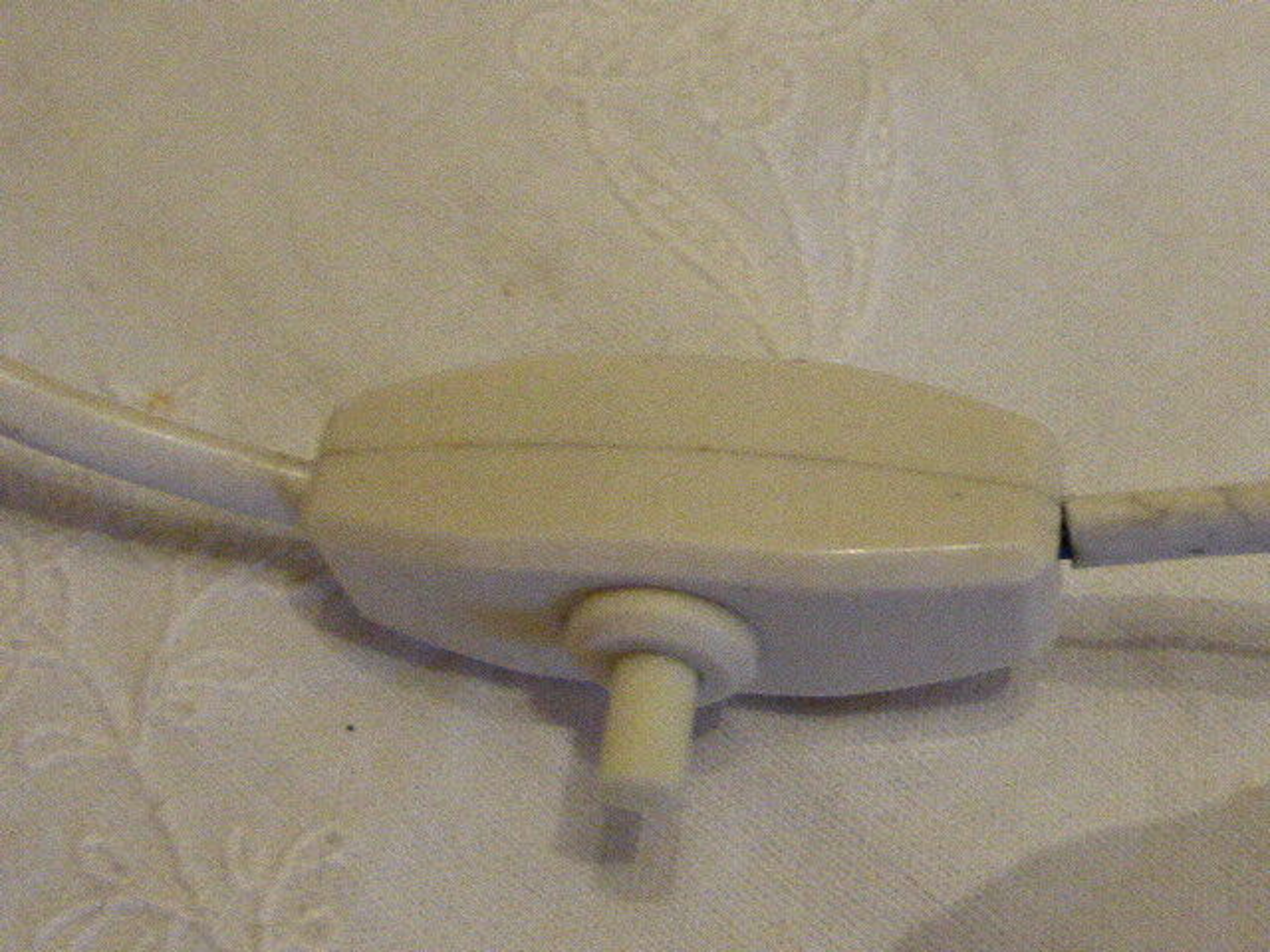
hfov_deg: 33.8
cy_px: 476
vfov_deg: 25.7
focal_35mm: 57
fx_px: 2091
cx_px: 635
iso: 1600
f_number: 4.6
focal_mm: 9.7
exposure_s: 1/30
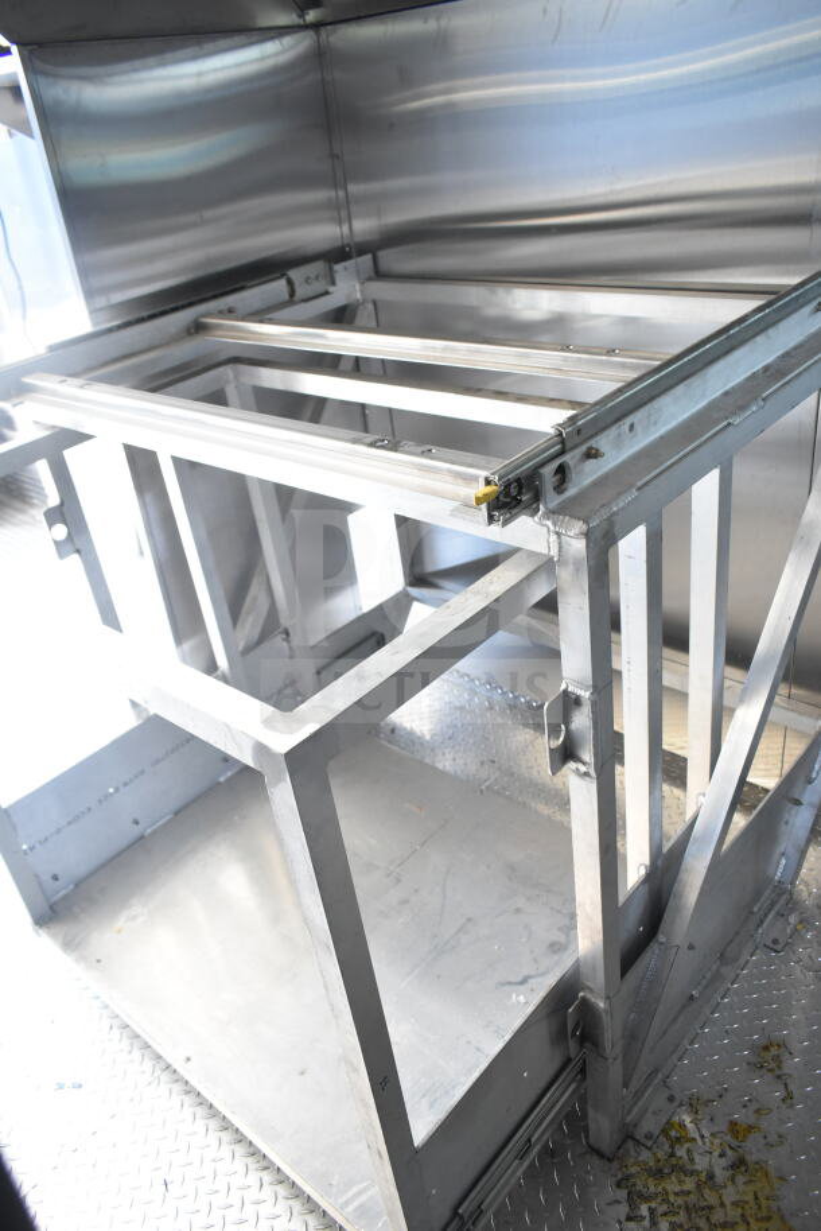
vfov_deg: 67.4
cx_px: 410
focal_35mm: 27
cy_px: 616
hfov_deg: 48.0
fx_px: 923
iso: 1600
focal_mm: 18
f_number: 4.5
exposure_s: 1/50
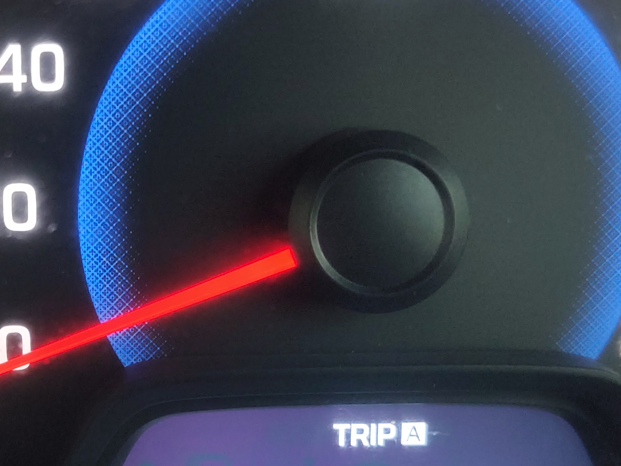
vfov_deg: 26.4
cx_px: 136
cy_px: 310
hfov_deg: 34.0
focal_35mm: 55
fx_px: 987
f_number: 1.8
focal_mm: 5.56
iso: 538
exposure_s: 1/33.3
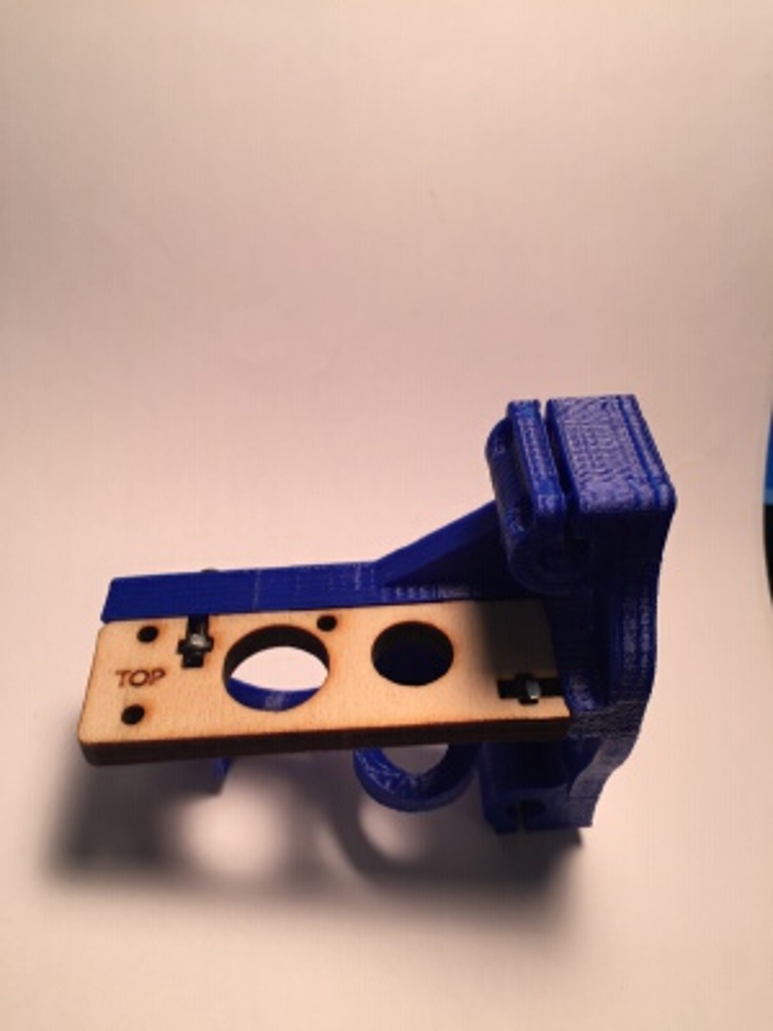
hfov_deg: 48.2
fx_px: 863
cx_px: 386
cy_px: 516
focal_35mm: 29
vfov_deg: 61.7
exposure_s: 1/60
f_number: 2.2
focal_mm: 4.15
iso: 40
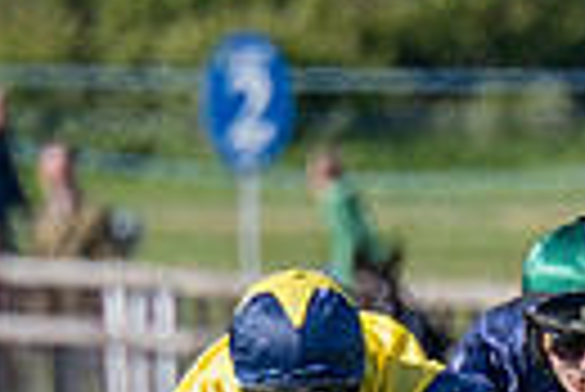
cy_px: 1315
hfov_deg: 0.7
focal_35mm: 3034
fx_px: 49357
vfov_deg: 0.5
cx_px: 970
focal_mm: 180
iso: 100
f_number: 2.8
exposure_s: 1/2000
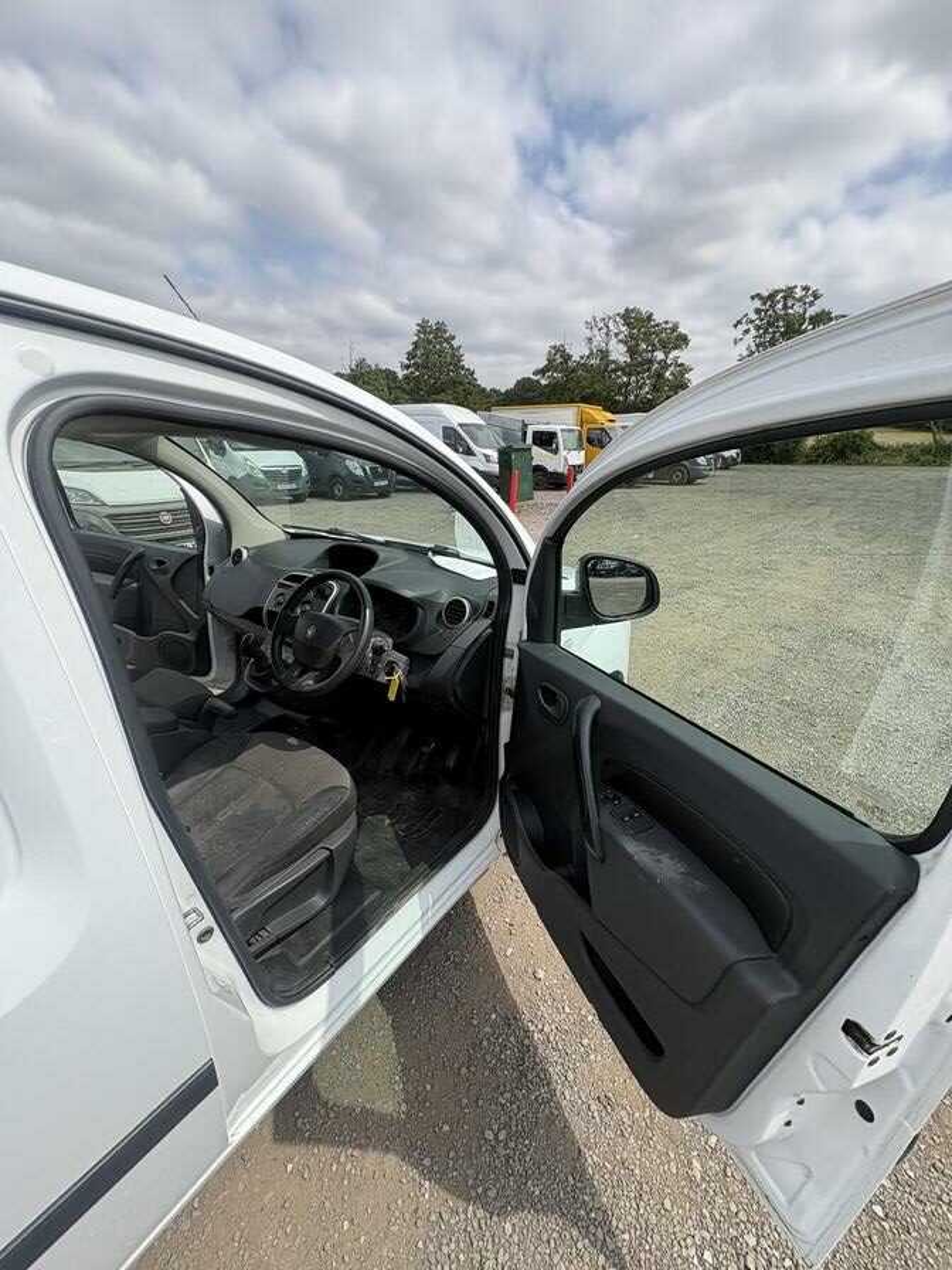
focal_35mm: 14
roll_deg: -1.9
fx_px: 513
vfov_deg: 102.1
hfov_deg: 85.7
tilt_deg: -13.3
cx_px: 476
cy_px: 635
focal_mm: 2.22
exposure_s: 1/1110
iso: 50
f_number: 2.2
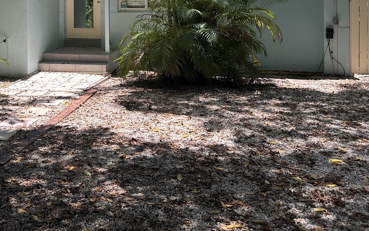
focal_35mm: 45
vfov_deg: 26.9
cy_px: -3
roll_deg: +0.9
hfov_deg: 42.8
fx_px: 452
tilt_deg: +0.4
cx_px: 88
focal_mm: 6.86
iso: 80
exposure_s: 1/850
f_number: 1.78
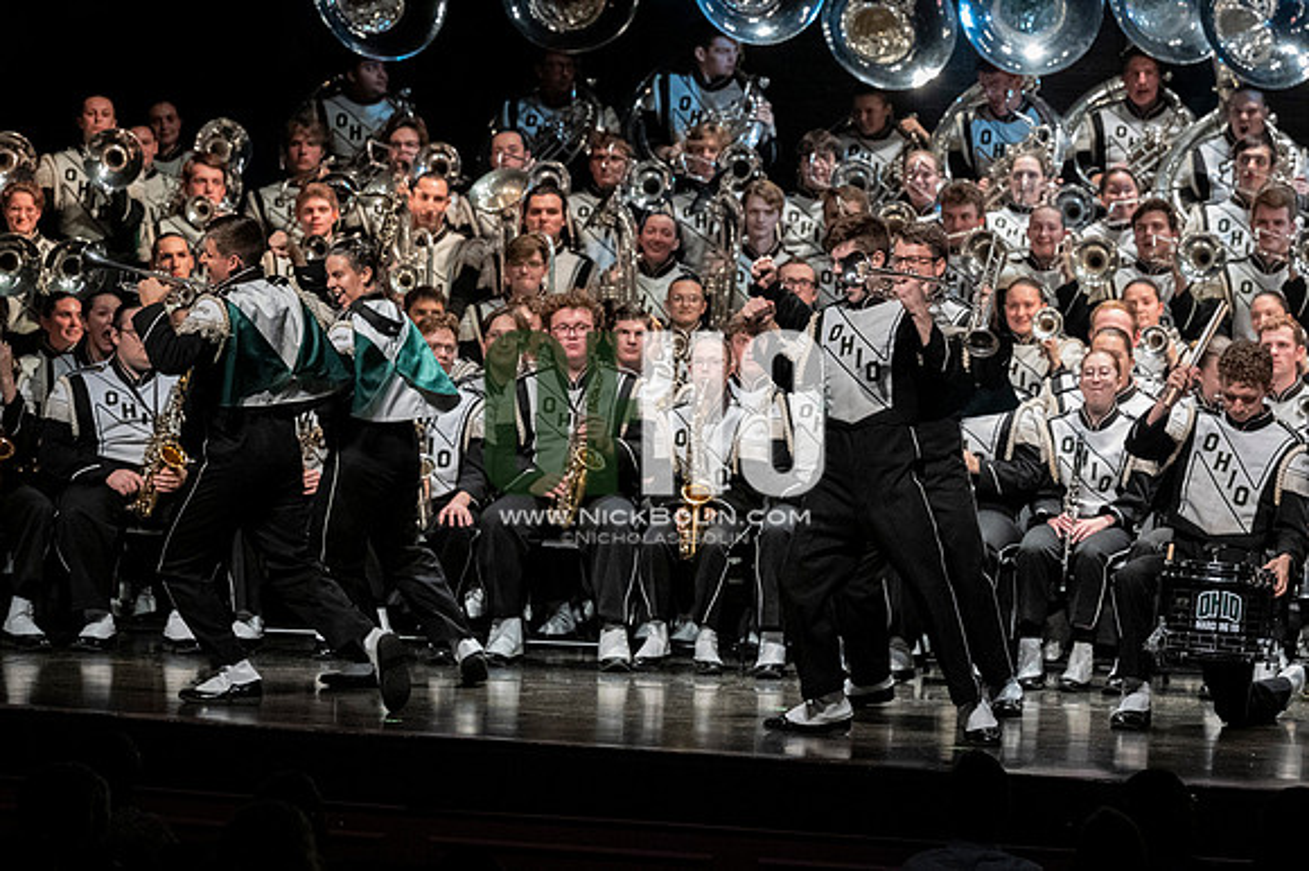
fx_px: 7631
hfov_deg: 9.8
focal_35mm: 210
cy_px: 436
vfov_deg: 6.5
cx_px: 654
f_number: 4
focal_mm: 140
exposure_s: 1/500
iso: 4000
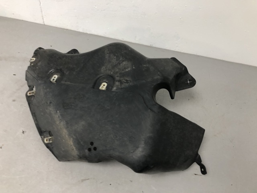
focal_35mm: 28
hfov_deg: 63.5
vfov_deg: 49.7
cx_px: 128
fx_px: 208
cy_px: 96
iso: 40
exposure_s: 1/25
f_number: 1.8
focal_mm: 4
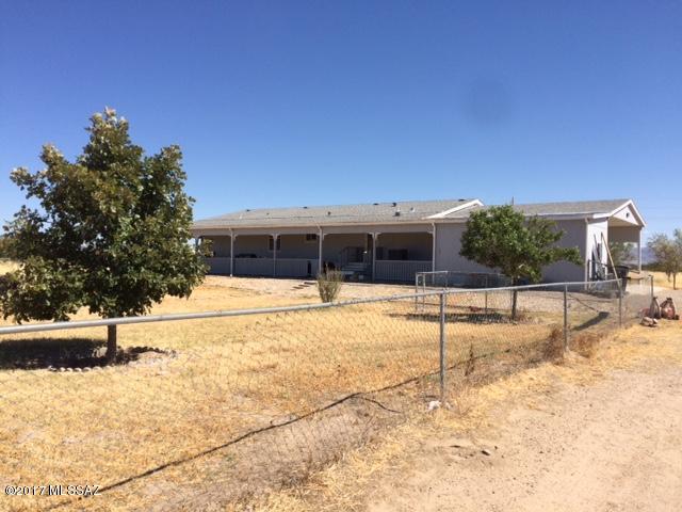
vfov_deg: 48.2
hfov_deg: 61.7
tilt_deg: -1.1
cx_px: 341
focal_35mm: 29
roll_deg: -1.1
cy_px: 256
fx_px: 571
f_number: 2.2
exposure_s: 1/2564
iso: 32
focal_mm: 4.15
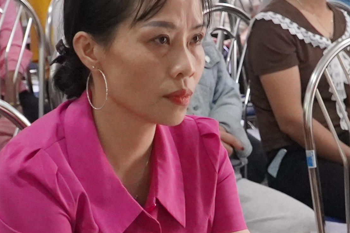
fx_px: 1429
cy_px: 198
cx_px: 220
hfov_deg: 13.9
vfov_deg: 9.3
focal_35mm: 147
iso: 2500
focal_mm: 18
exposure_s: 1/160
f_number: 4
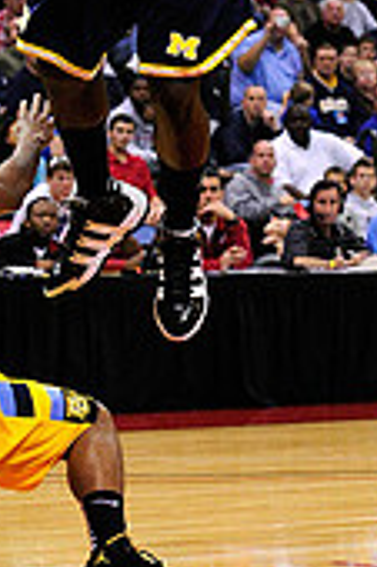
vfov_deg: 9.0
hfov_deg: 6.0
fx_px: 3589
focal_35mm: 228
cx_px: 180
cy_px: -47
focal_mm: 86
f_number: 3.5
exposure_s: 1/800
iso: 3200
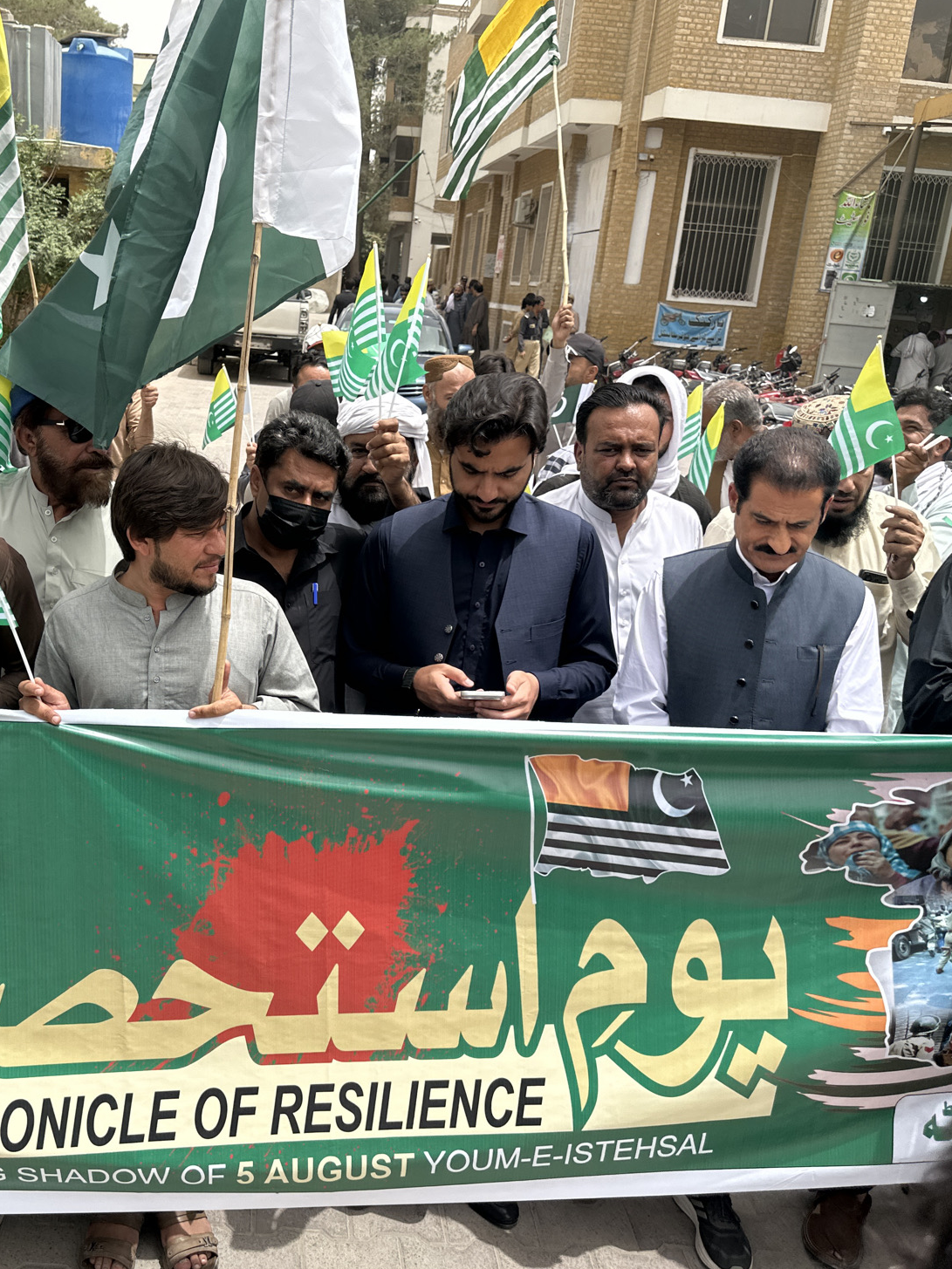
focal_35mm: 33
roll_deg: -3.7
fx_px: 1210
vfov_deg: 55.4
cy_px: 630
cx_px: 288
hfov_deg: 42.1
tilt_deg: -16.0
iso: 80
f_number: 1.78
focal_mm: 6.86
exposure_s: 1/2353
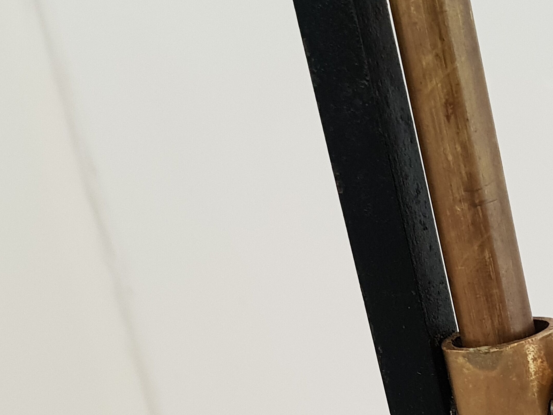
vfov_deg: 28.7
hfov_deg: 37.9
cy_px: 358
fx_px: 783
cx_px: 416
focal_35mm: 49
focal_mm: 4.3
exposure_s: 1/100
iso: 200
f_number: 2.4
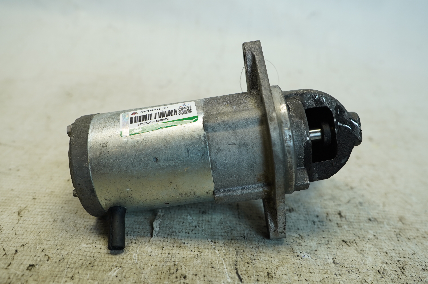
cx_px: 214
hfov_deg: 60.3
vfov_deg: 42.3
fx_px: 368
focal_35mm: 31
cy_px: 142
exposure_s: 1/160
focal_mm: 21
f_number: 4
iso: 400
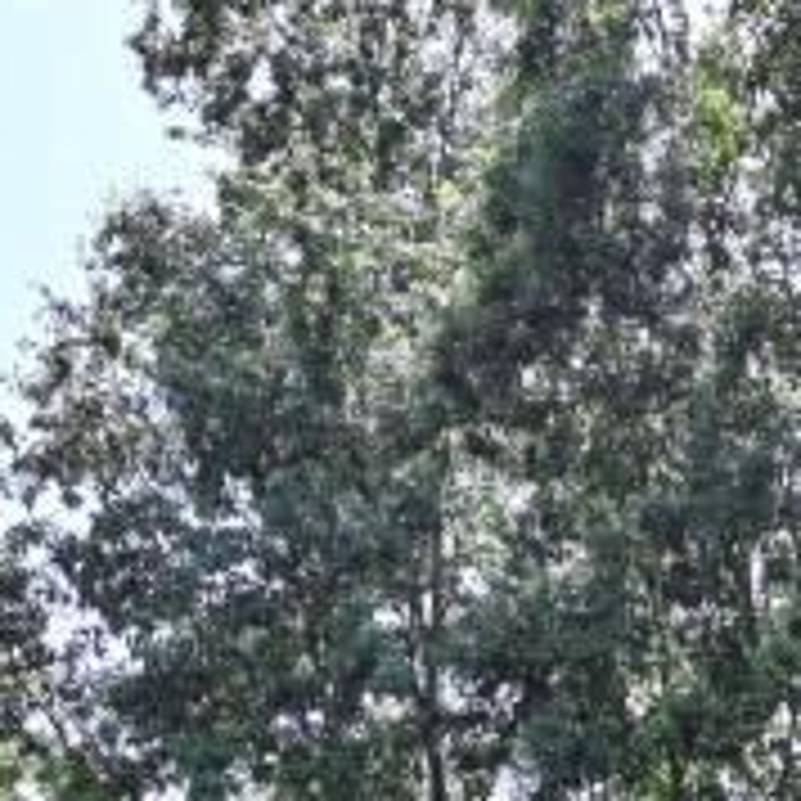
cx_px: 760
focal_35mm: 100
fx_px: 2618
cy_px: 1764
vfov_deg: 13.8
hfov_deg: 17.1
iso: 100
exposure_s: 1/250
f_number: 5.6
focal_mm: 14
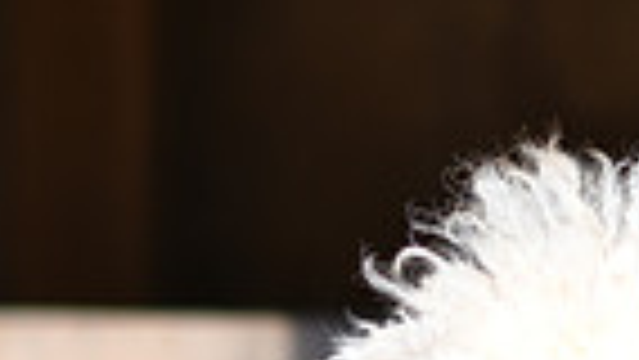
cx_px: 711
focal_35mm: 320
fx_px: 5424
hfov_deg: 6.7
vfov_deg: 3.7
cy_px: 857
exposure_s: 1/1000
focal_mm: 50
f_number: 2.2
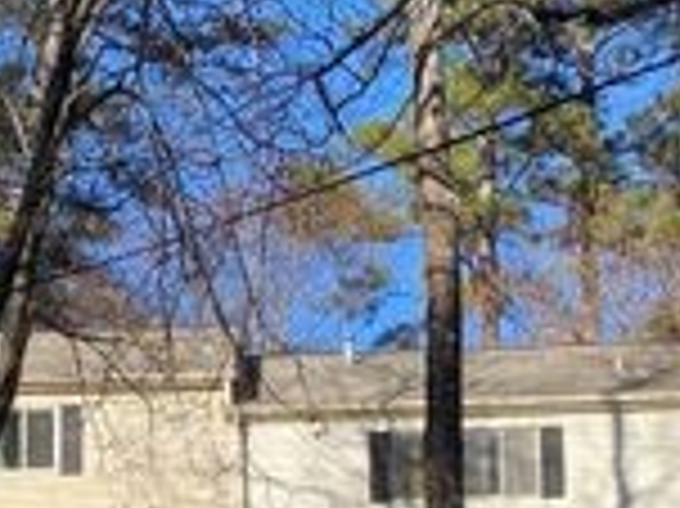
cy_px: 636
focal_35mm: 86
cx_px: 153
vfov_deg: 16.3
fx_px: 1688
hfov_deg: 22.5
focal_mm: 4.25
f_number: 1.8
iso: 32
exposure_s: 1/934
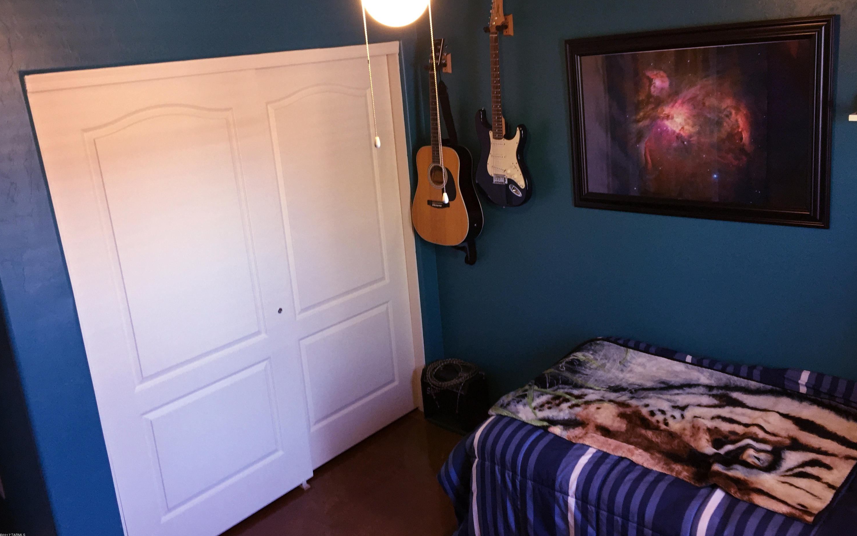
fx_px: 724
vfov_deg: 40.5
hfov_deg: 61.2
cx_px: 430
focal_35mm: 31
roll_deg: +5.0
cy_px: 231
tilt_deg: -14.0
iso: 200
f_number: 2.2
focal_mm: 4.15
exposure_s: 1/30
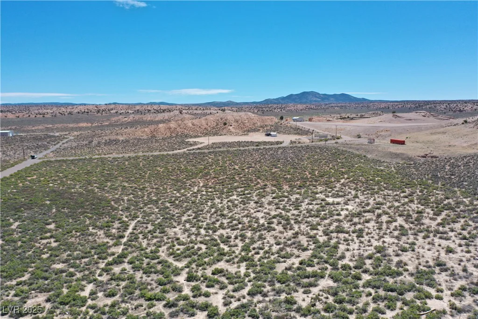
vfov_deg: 46.4
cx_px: 239
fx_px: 372
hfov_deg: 65.5
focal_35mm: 28
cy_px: 160
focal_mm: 10.26
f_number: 3.2
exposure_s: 1/1600
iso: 100
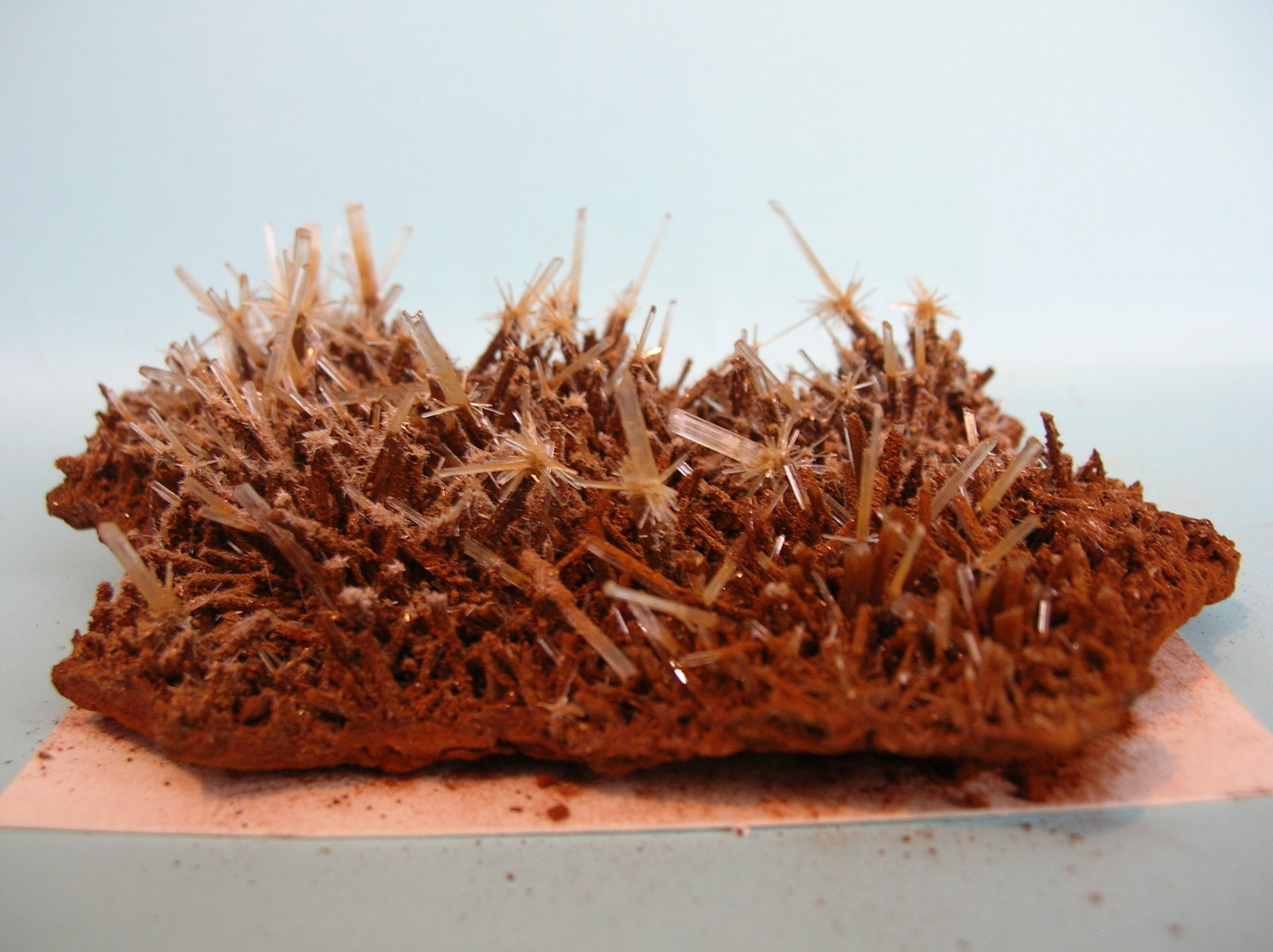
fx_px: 1323
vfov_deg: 39.6
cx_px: 636
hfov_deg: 51.4
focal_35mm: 36
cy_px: 476
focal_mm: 6
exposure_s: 1/4.9
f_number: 2.7
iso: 50
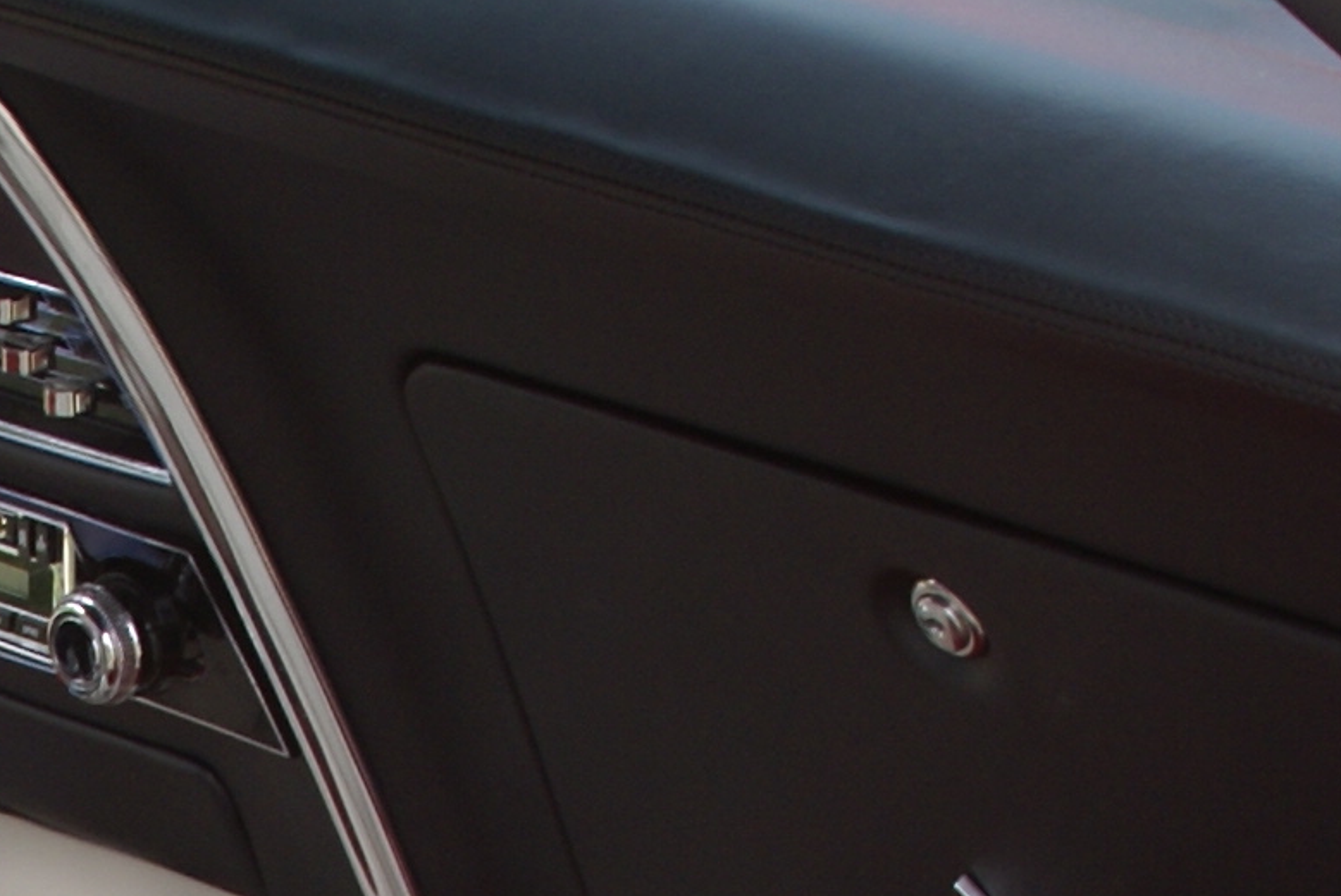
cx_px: -467
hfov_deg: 11.2
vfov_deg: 7.4
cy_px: 1687
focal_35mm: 179
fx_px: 6674
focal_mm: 24
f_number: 7.1
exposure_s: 1/80
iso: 100
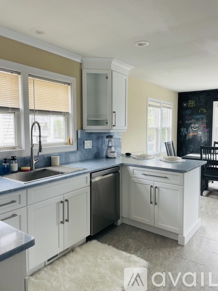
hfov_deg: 53.1
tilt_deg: -3.6
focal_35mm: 26
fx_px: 218
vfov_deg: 67.3
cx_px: 109
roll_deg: +0.5
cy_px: 146
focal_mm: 4.2
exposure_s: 1/121
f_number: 1.6
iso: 40
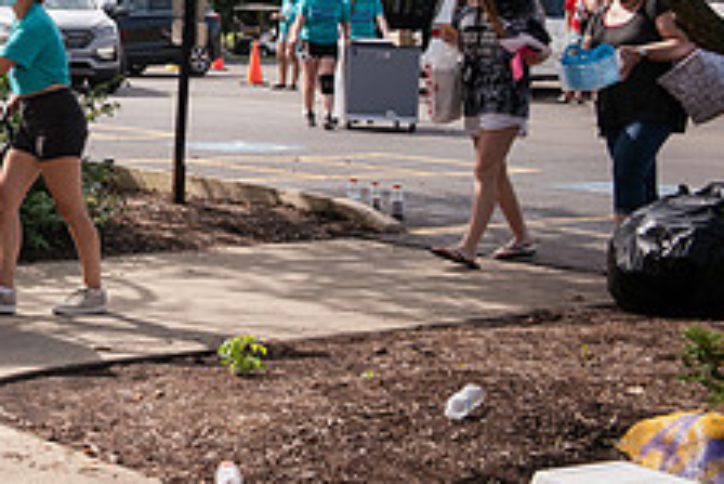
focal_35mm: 99
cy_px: -2
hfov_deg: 19.2
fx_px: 1992
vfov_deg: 13.6
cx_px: -185
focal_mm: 38
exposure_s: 1/400
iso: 160
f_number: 6.3
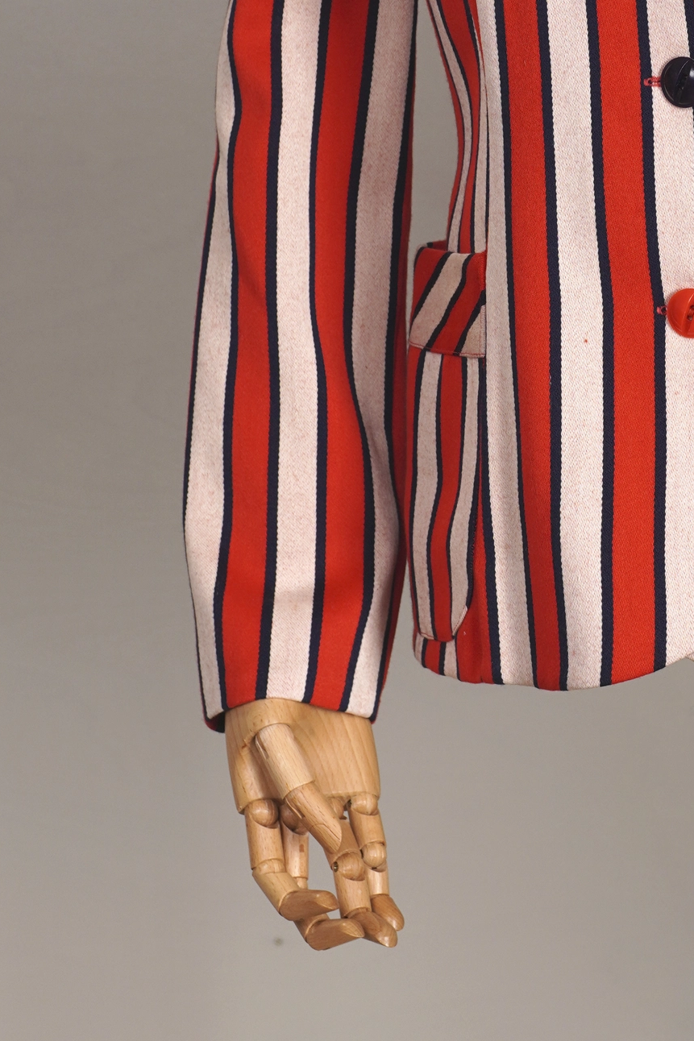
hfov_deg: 12.6
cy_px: 145
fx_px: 3095
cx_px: 736
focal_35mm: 107
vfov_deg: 18.8
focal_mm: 32
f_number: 5
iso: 200
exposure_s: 1/40
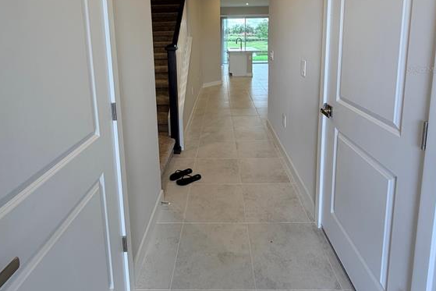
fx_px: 242
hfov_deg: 84.0
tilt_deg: -6.8
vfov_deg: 58.4
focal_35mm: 20
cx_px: 218
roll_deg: +1.5
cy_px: 69
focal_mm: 2.22
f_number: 2.2
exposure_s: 1/120
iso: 100
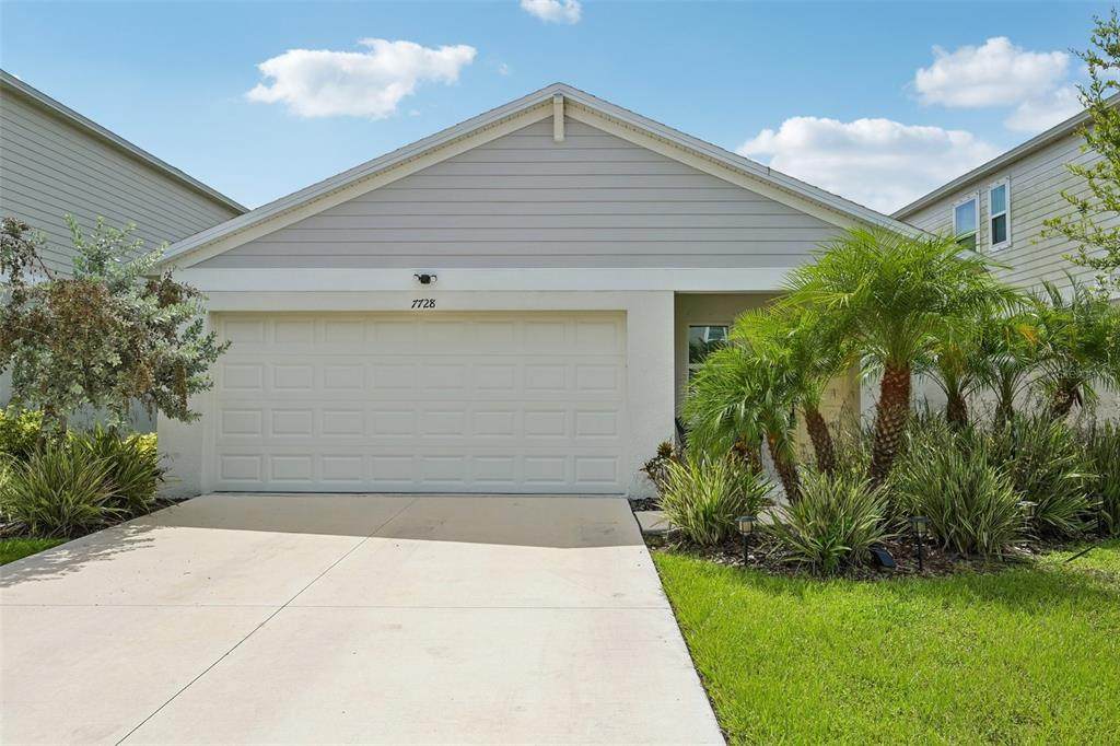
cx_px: 560
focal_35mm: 25
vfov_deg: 51.3
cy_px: 373
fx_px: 777
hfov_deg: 71.5
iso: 400
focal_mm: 25
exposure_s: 1/1600
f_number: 8
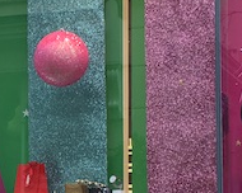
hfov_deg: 15.7
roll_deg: -0.4
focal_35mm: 119
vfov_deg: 12.9
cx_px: -24
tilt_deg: +2.7
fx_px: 852
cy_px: 161
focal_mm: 4.15
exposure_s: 1/100
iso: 25
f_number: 2.2
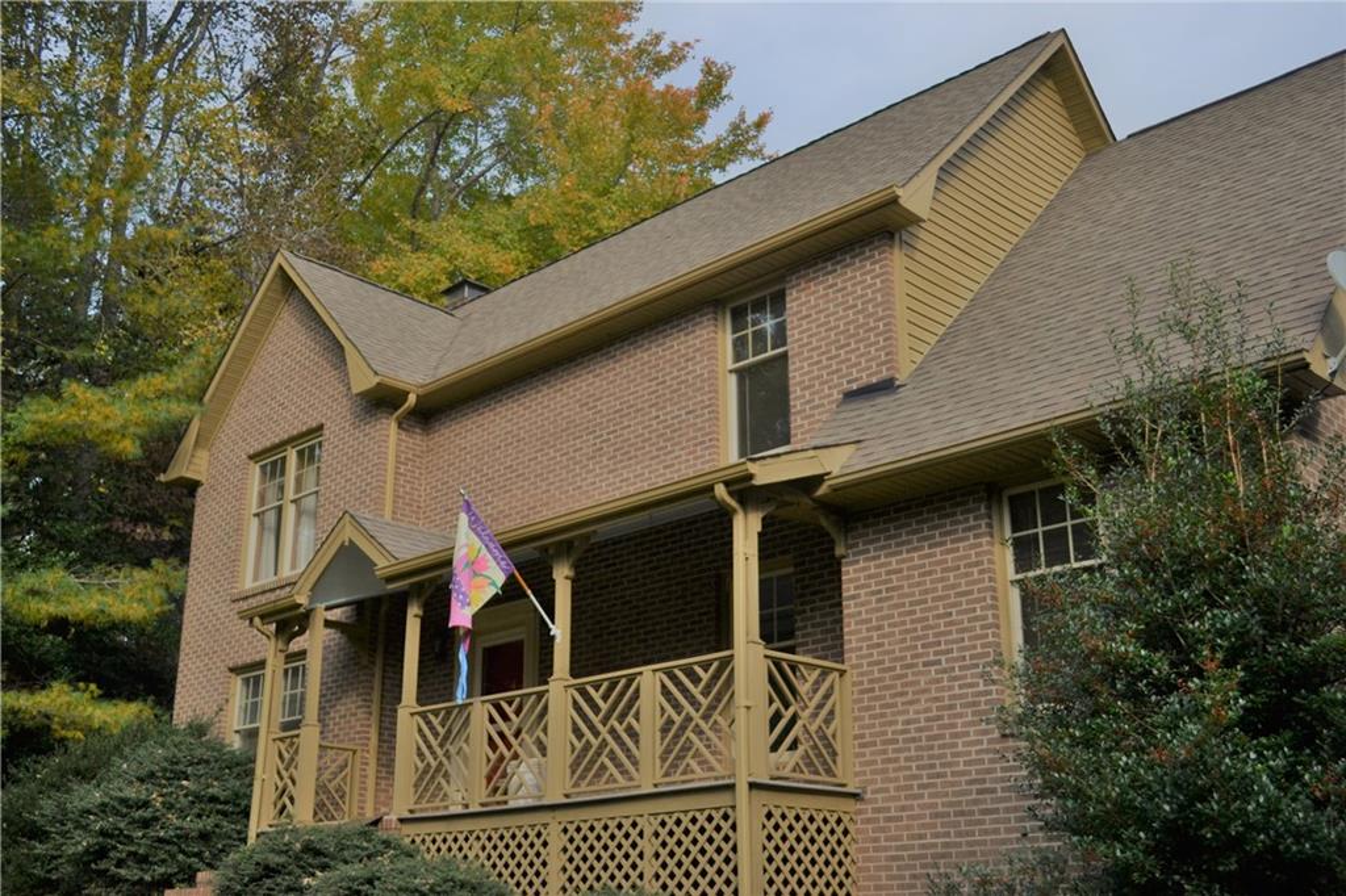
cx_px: 673
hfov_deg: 49.6
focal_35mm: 39
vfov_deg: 34.2
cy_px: 448
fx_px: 1458
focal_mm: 26
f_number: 4.2
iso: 200
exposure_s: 1/1000
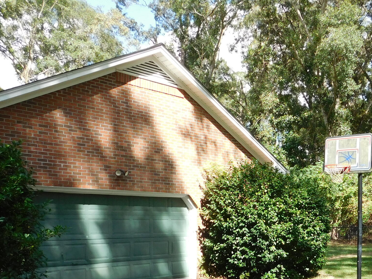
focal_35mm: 45
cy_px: 238
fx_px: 484
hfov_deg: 41.5
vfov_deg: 31.1
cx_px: 249
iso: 125
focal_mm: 4
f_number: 3
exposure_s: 1/400
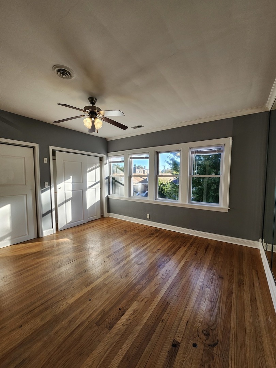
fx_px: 138
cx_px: 138
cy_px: 184
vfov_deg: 106.2
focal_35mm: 13
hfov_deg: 89.9
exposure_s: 1/140
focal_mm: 1.74
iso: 40
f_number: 2.2
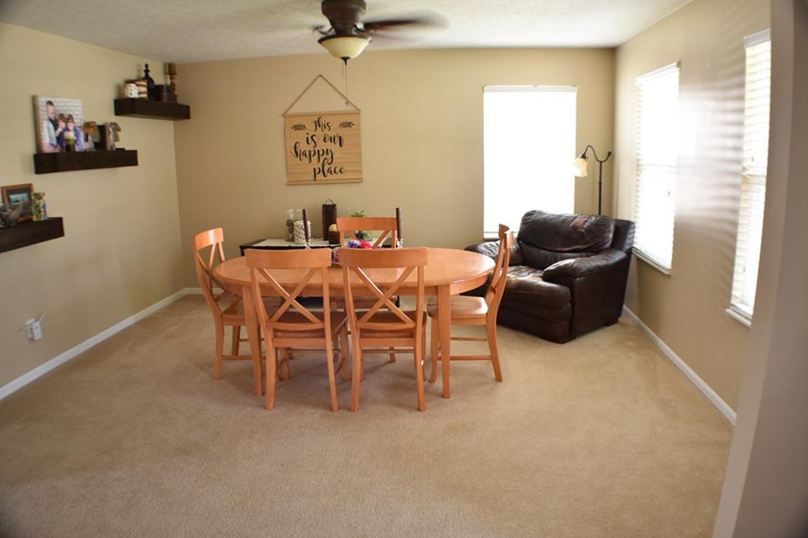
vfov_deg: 42.3
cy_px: 265
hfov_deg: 60.3
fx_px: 696
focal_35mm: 31
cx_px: 405
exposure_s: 1/6
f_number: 3.8
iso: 100
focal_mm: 20
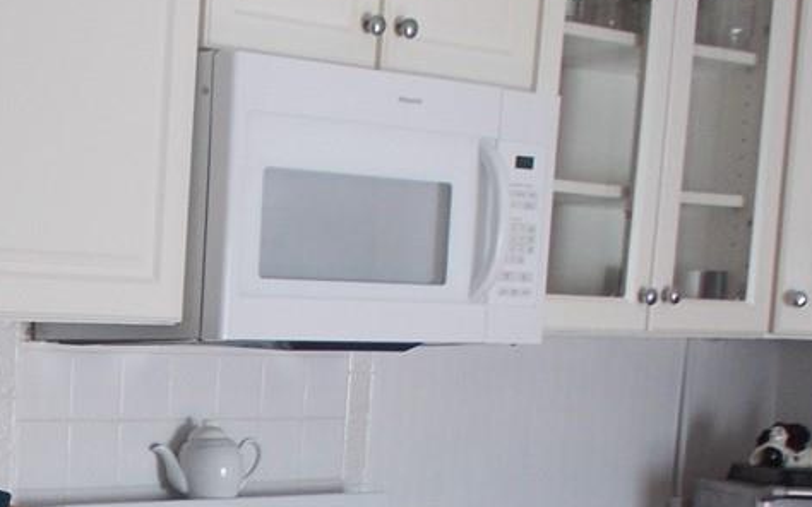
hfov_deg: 21.3
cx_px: -67
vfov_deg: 13.7
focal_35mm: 93
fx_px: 2058
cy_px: 591
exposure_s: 1/25
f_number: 3.2
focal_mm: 4.6
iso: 80
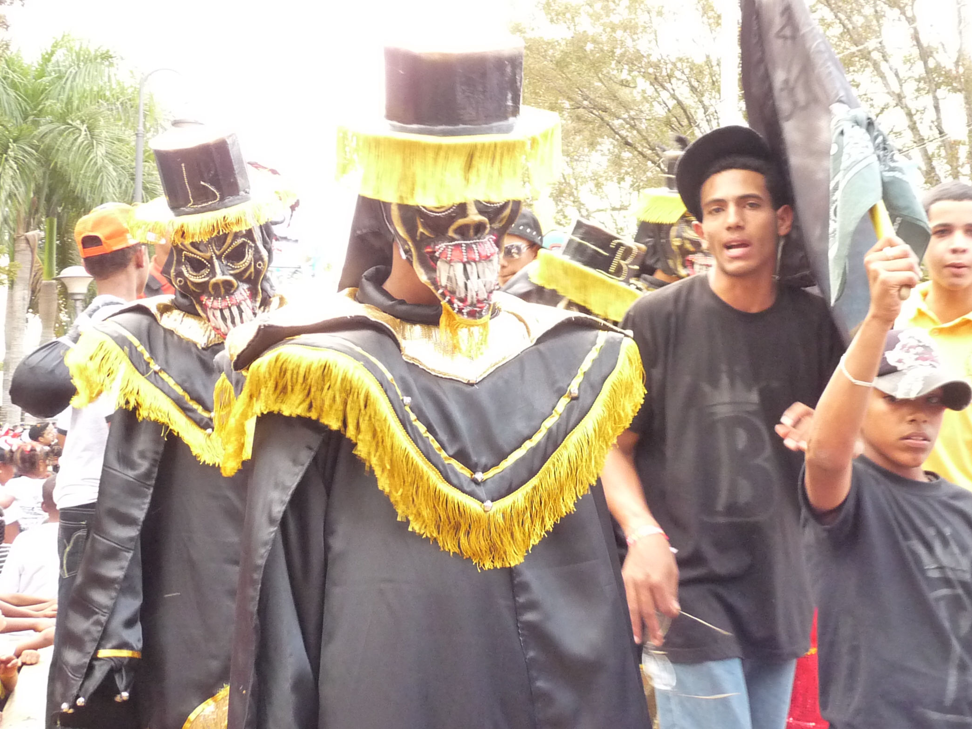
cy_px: 310
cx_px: 575
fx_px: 1348
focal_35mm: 48
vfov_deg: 30.2
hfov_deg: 39.5
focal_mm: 4.8
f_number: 2.8
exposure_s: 1/60
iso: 500
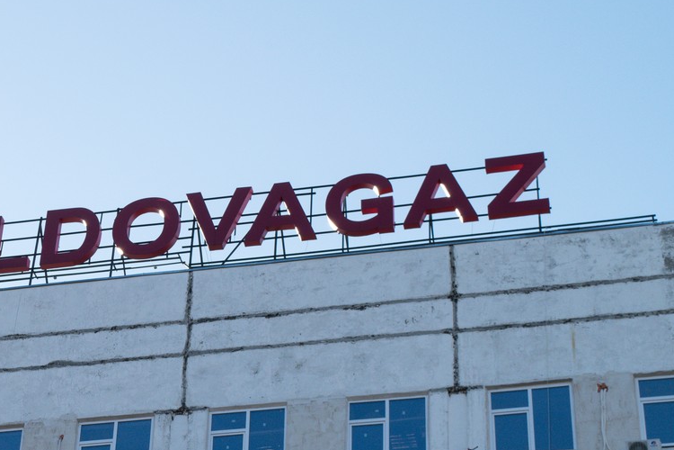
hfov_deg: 20.2
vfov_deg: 13.7
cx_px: 137
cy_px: 277
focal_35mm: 100
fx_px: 1872
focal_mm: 40
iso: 320
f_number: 11
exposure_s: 1/500
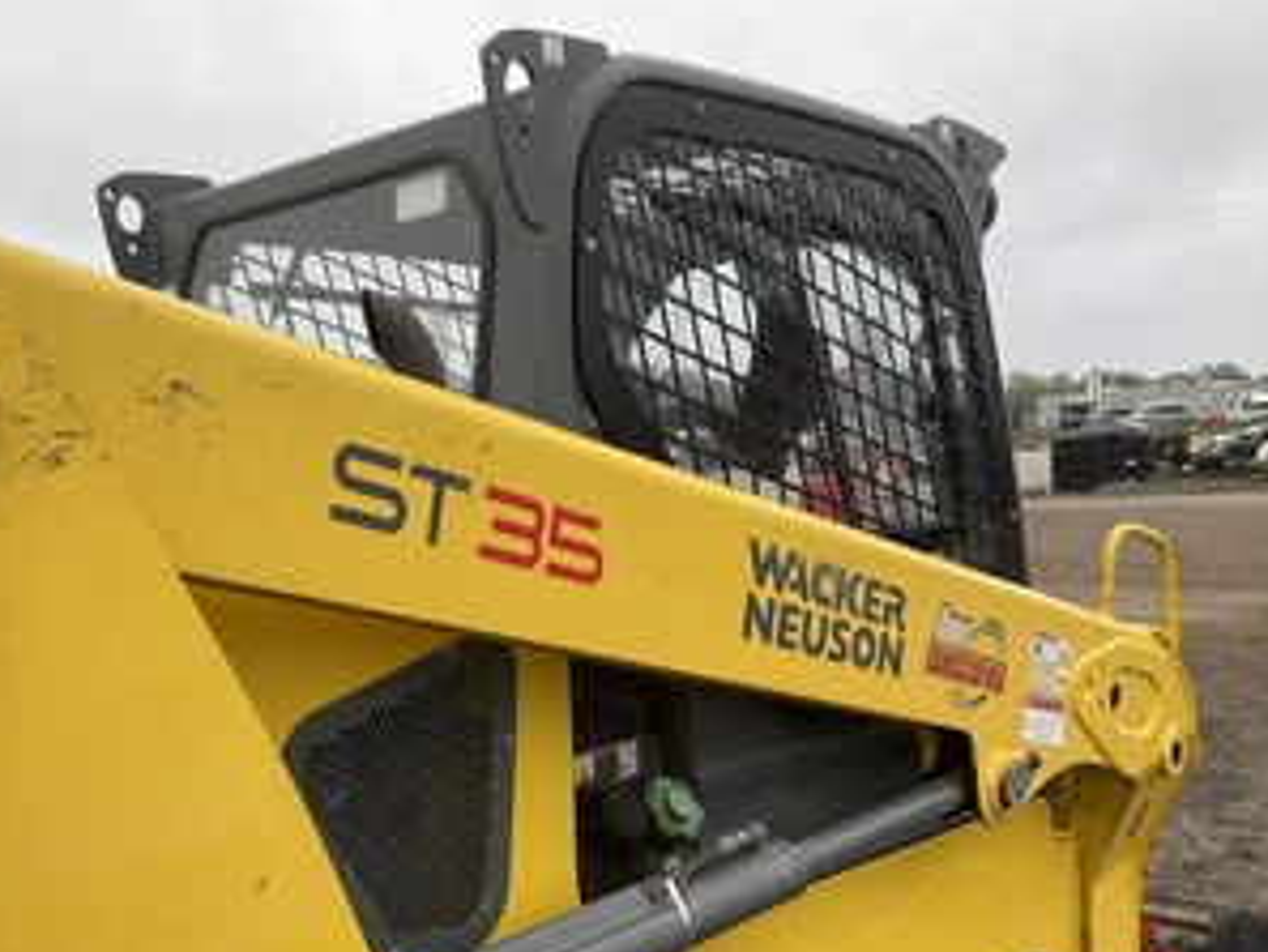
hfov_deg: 47.4
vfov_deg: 36.5
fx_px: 1429
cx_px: 465
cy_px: 623
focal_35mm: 39
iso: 32
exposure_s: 1/122
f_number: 1.8
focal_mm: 3
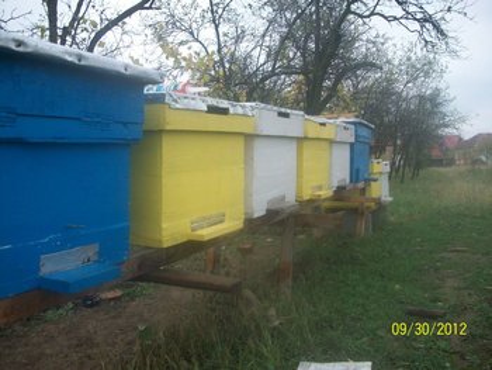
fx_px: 455
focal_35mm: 32
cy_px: 185
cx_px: 246
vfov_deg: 44.2
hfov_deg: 56.8
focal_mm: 5.7
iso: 80
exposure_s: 1/125
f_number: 2.9
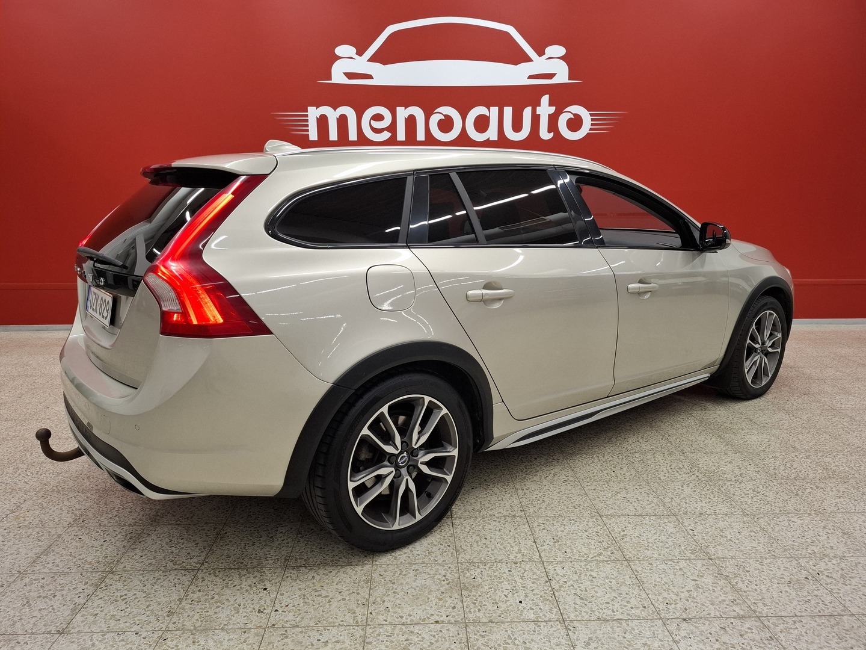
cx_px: 433
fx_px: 575
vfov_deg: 58.9
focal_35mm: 23
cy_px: 325
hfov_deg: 73.9
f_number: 1.8
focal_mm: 5.54
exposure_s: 1/100
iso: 125
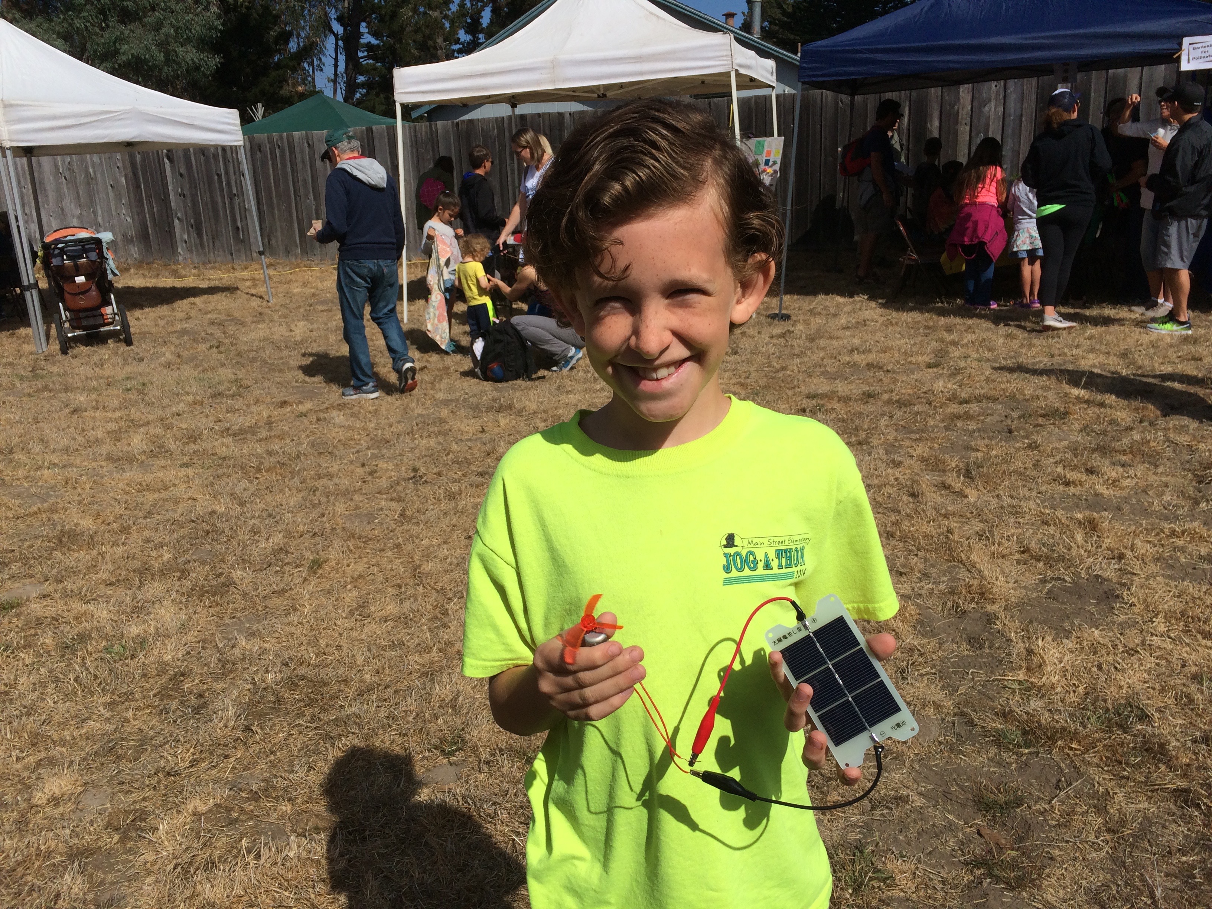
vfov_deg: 48.2
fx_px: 1015
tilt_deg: -17.5
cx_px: 606
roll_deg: +2.4
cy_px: 454
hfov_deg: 61.7
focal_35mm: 29
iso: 32
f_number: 2.2
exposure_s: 1/4566
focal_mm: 4.15
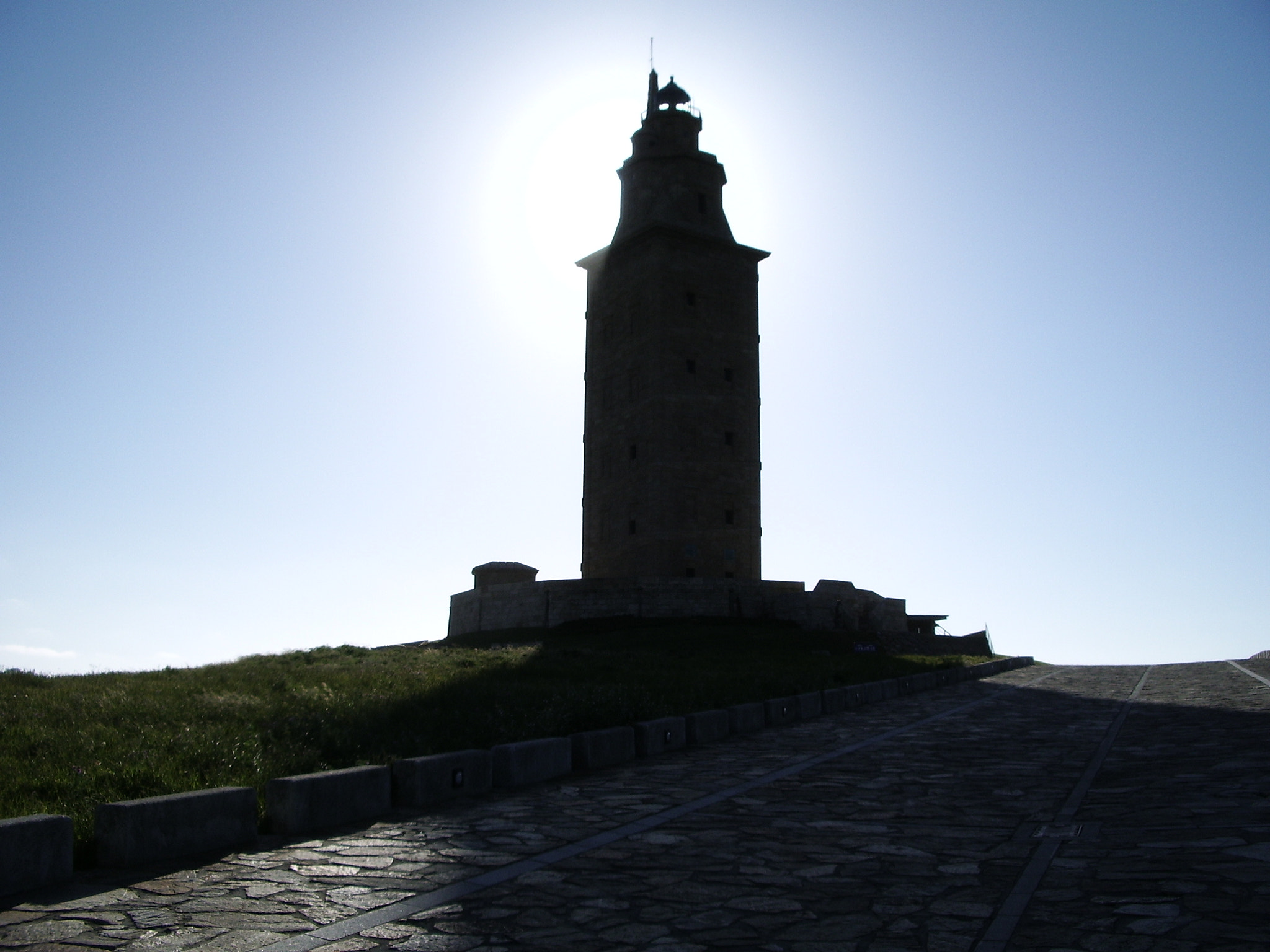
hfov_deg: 52.6
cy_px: 476
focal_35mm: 35
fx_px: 1284
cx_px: 635
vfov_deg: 40.7
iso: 50
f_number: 4.3
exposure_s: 1/1500
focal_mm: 5.8
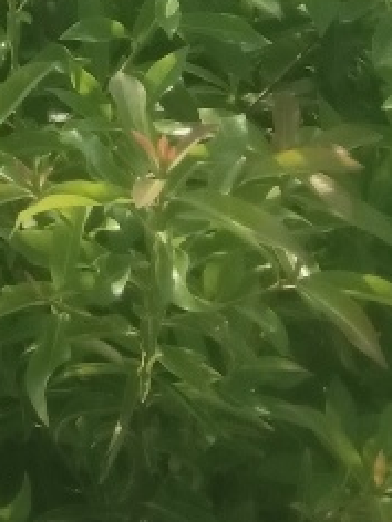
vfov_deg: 14.9
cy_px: -286
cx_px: -308
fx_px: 1842
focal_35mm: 122
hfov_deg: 11.3
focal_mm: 3.98
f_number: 1.8
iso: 50
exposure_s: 1/865
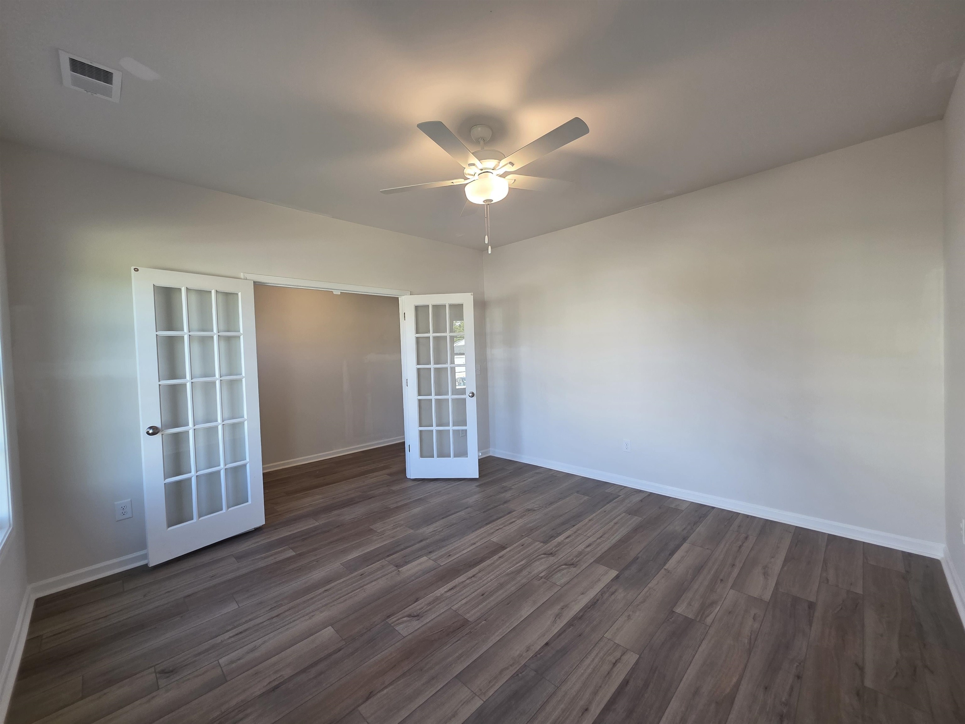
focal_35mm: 13
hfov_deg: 106.2
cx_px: 482
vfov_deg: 89.9
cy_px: 362
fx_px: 362
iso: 160
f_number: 1.9
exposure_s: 1/120
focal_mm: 2.2
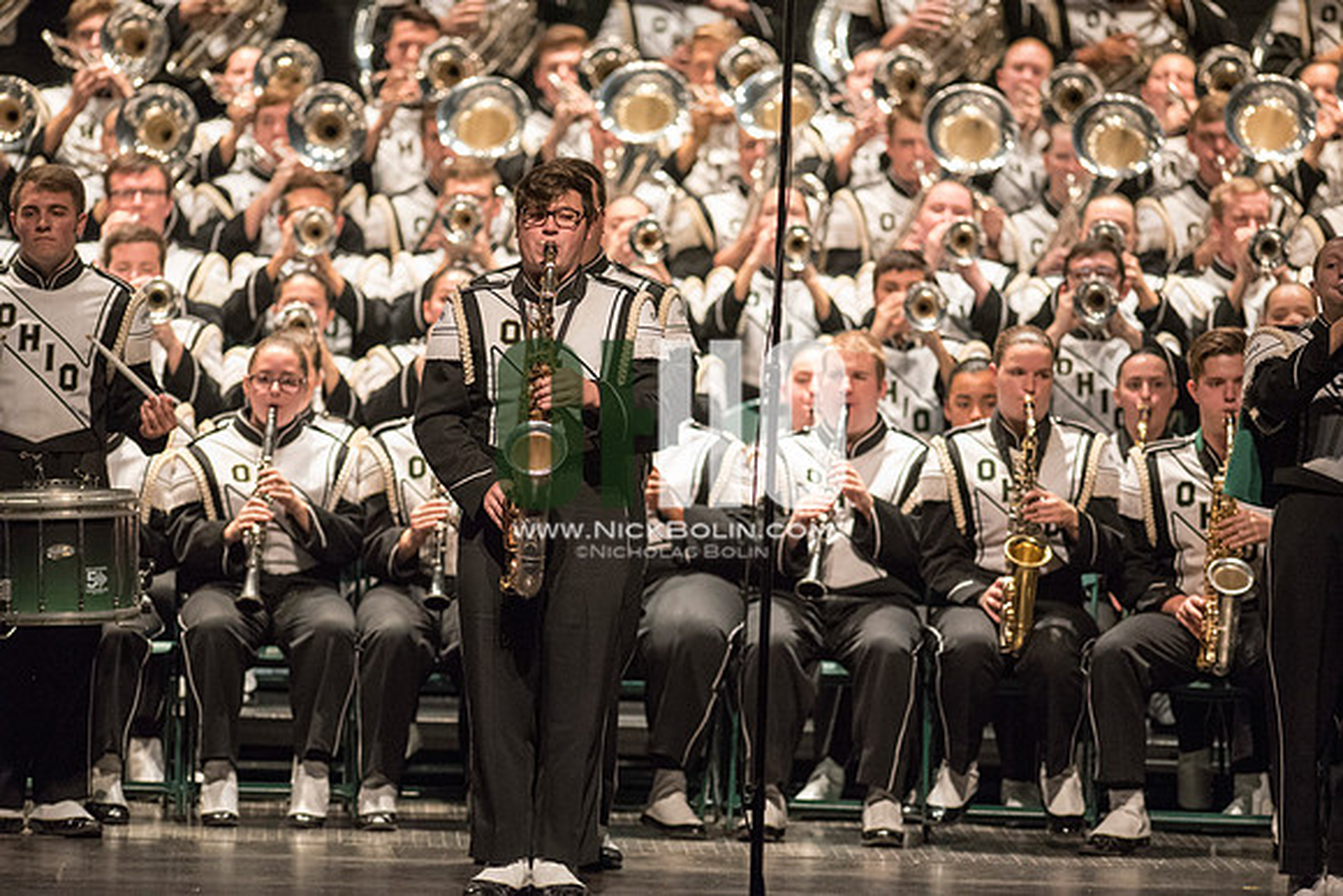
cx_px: 672
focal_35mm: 300
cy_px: 448
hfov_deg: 6.9
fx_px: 11194
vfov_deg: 4.6
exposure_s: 1/500
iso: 4000
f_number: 2.8
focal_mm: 300
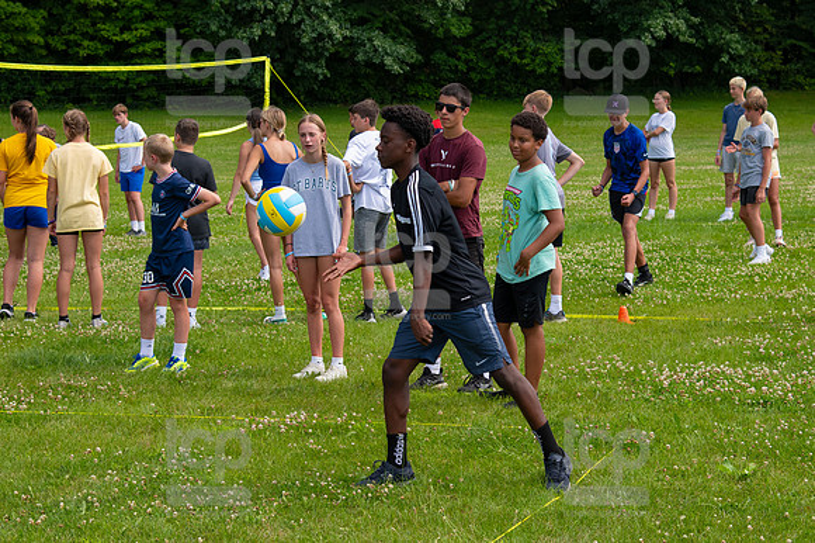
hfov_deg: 24.8
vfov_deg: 16.6
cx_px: 408
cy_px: 272
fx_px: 1855
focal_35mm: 82
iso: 250
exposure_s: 1/800
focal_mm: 55
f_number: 5.6
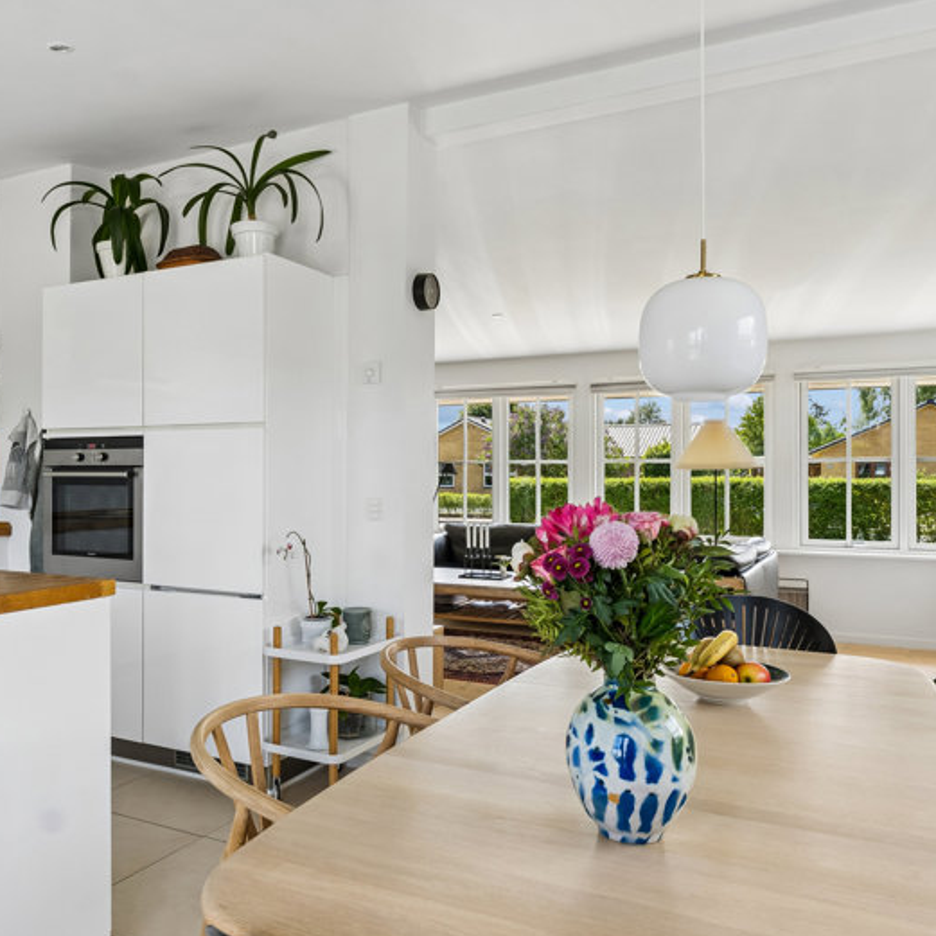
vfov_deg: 53.5
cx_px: 377
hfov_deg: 53.2
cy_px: 473
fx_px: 928
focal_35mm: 30
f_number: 8
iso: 200
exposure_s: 1/20
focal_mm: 15.5
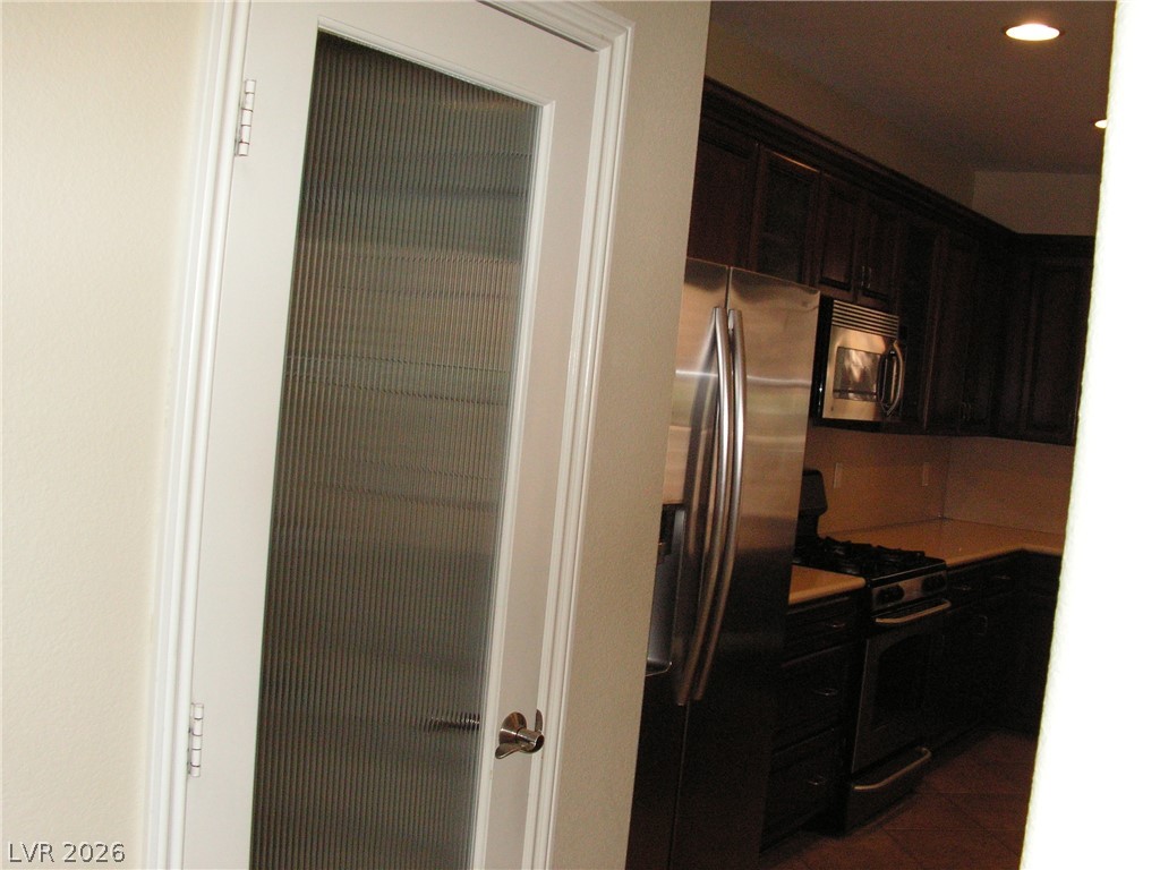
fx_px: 1206
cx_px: 580
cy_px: 435
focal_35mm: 36
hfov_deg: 51.4
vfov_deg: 39.7
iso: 160
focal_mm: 6
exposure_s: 1/40
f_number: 4.8
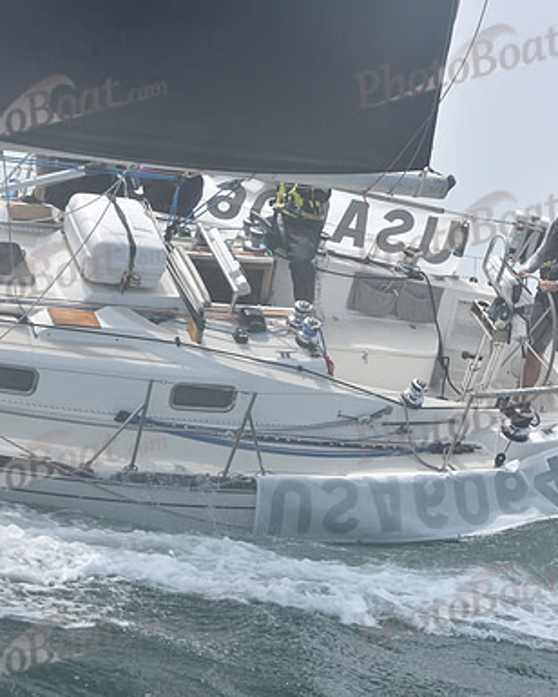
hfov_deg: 15.5
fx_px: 2044
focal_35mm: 99
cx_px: 263
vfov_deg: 19.4
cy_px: 348
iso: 320
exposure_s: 1/800
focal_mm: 70
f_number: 9
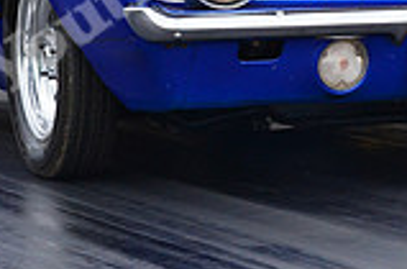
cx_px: 212
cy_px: -51
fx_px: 3402
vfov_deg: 4.5
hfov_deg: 6.8
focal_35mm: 302
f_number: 10
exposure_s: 1/400
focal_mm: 55
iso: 1000
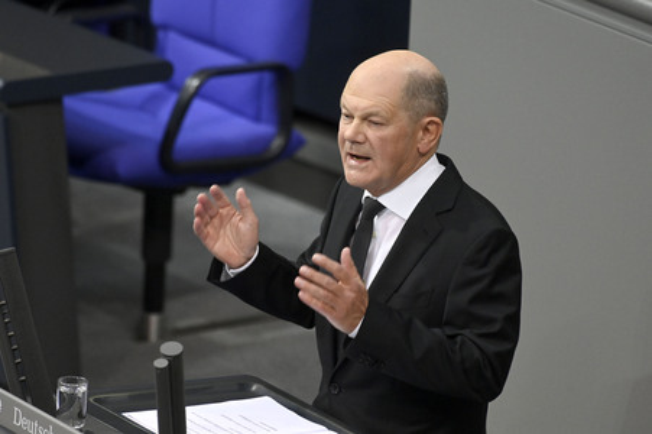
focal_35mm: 410
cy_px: 217
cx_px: 326
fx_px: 7420
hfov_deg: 5.0
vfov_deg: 3.3
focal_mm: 410
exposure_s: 1/400
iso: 8000
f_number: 5.6
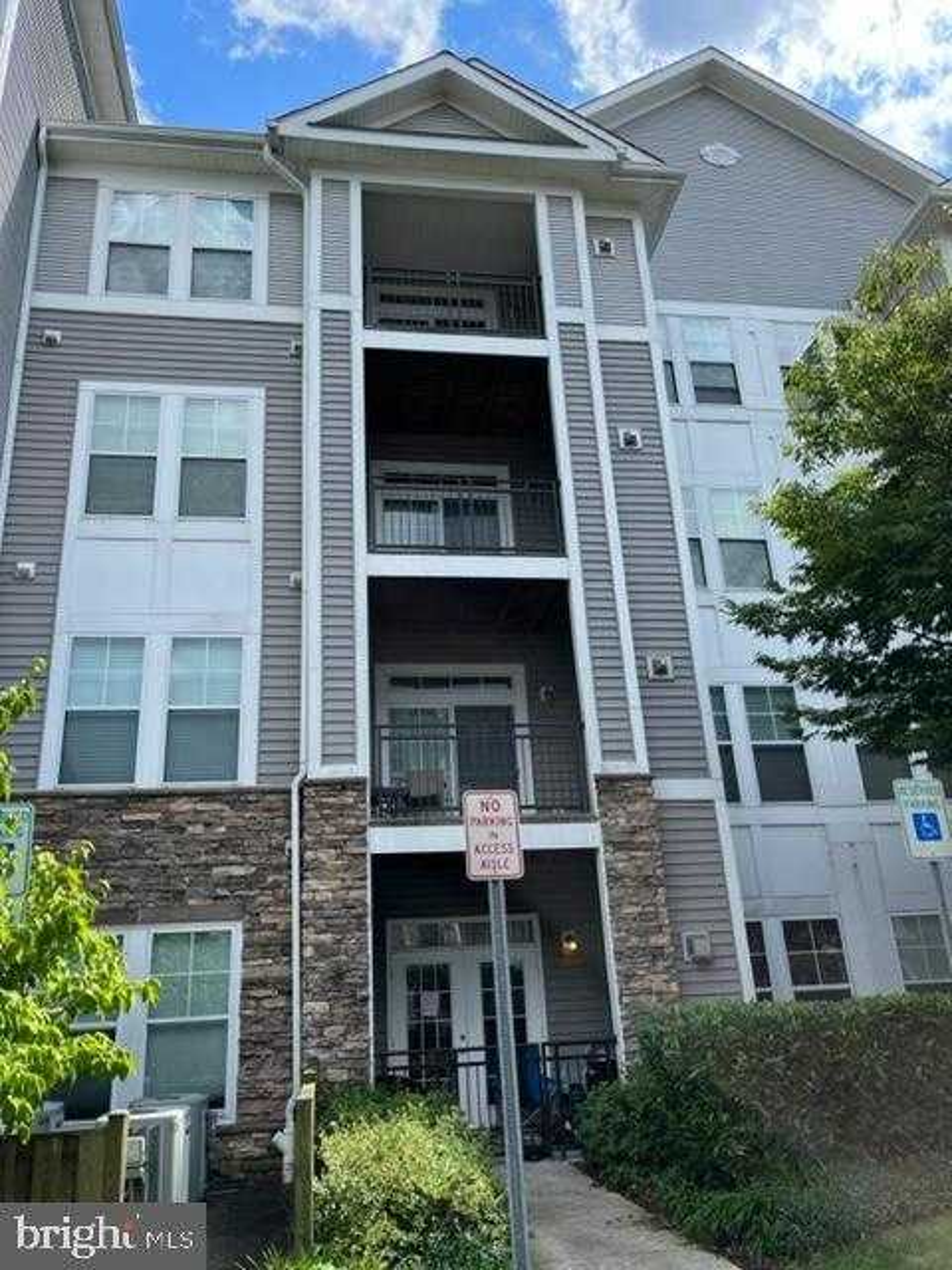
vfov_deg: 67.3
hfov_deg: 53.1
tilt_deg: +21.0
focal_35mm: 26
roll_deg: +3.2
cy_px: 635
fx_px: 953
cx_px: 476
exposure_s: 1/1776
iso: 50
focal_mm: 5.1
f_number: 1.6
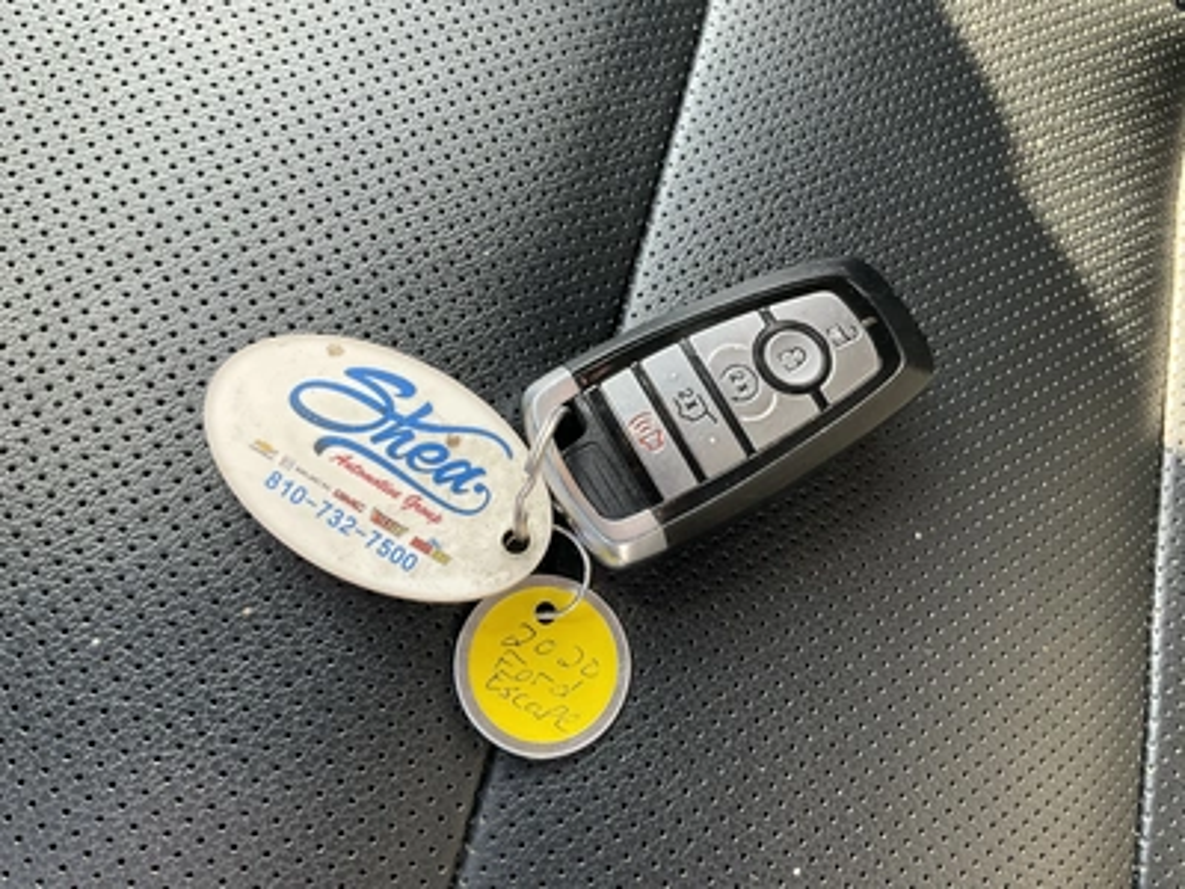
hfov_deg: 61.7
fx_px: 993
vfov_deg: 48.2
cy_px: 444
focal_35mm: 29
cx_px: 592
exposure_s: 1/122
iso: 50
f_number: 1.8
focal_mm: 3
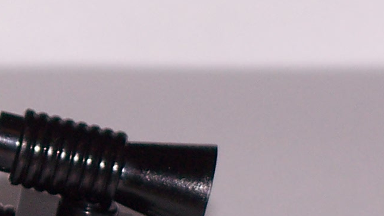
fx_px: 4043
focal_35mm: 397
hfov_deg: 5.4
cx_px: 16
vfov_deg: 3.1
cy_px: 146
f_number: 4
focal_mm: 17.5
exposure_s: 1/125
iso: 80
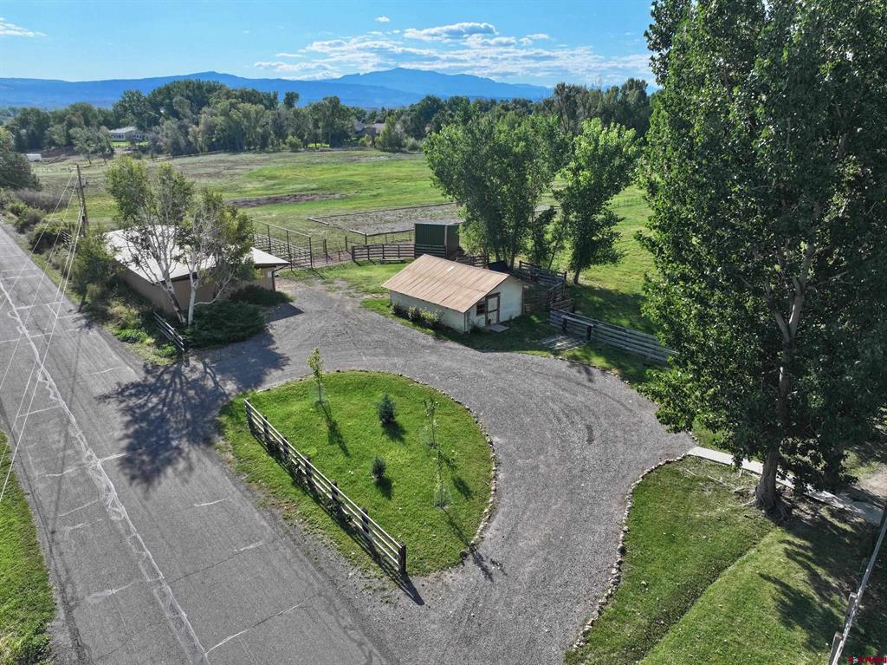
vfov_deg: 56.8
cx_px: 444
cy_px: 332
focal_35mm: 24
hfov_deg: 71.6
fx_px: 615
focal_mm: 12.29
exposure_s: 1/3200
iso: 240
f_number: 2.8
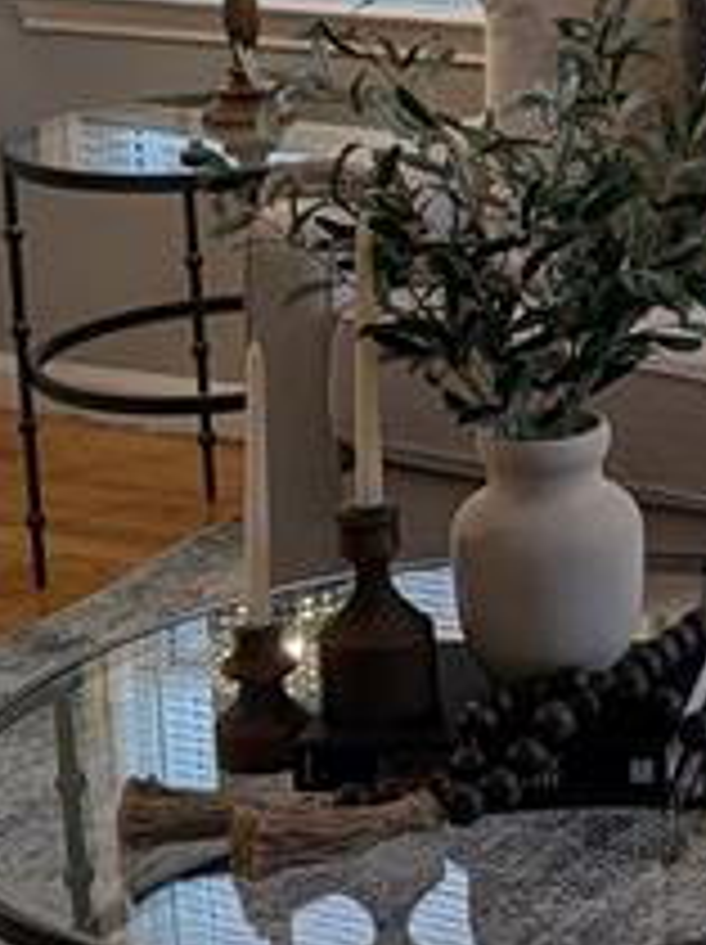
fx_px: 3188
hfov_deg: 12.1
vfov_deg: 16.6
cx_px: 1052
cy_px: 90
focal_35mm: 117
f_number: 1.68
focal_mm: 6.9
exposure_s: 1/49.2
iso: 22
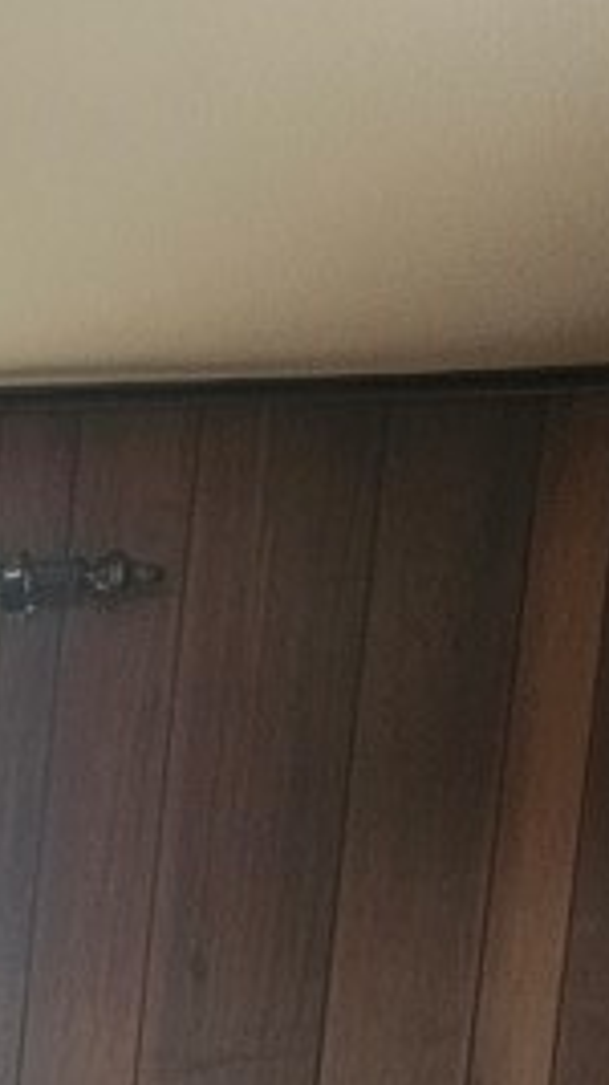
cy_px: 1459
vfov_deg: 20.1
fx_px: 2759
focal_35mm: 96
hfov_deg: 10.7
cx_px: -857
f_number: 1.7
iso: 500
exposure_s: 1/60
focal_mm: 6.3
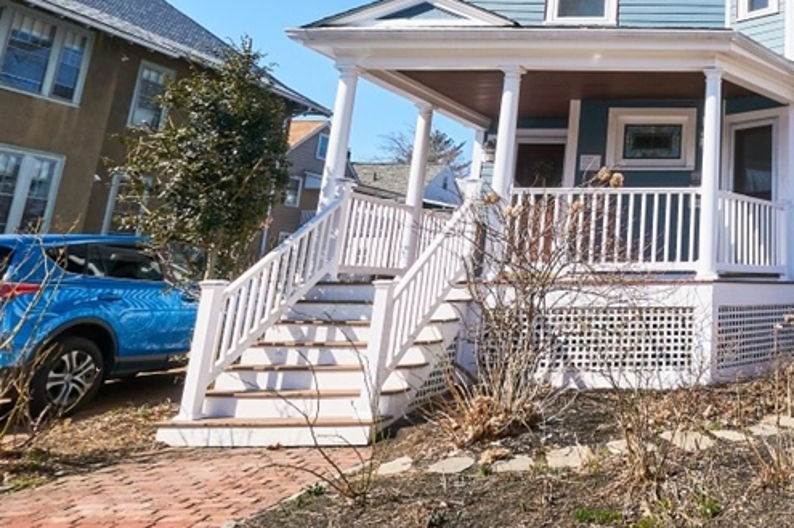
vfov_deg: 40.1
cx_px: 818
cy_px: 87
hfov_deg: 48.1
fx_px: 683
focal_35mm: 31
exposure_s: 1/500
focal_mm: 10
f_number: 8
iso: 200
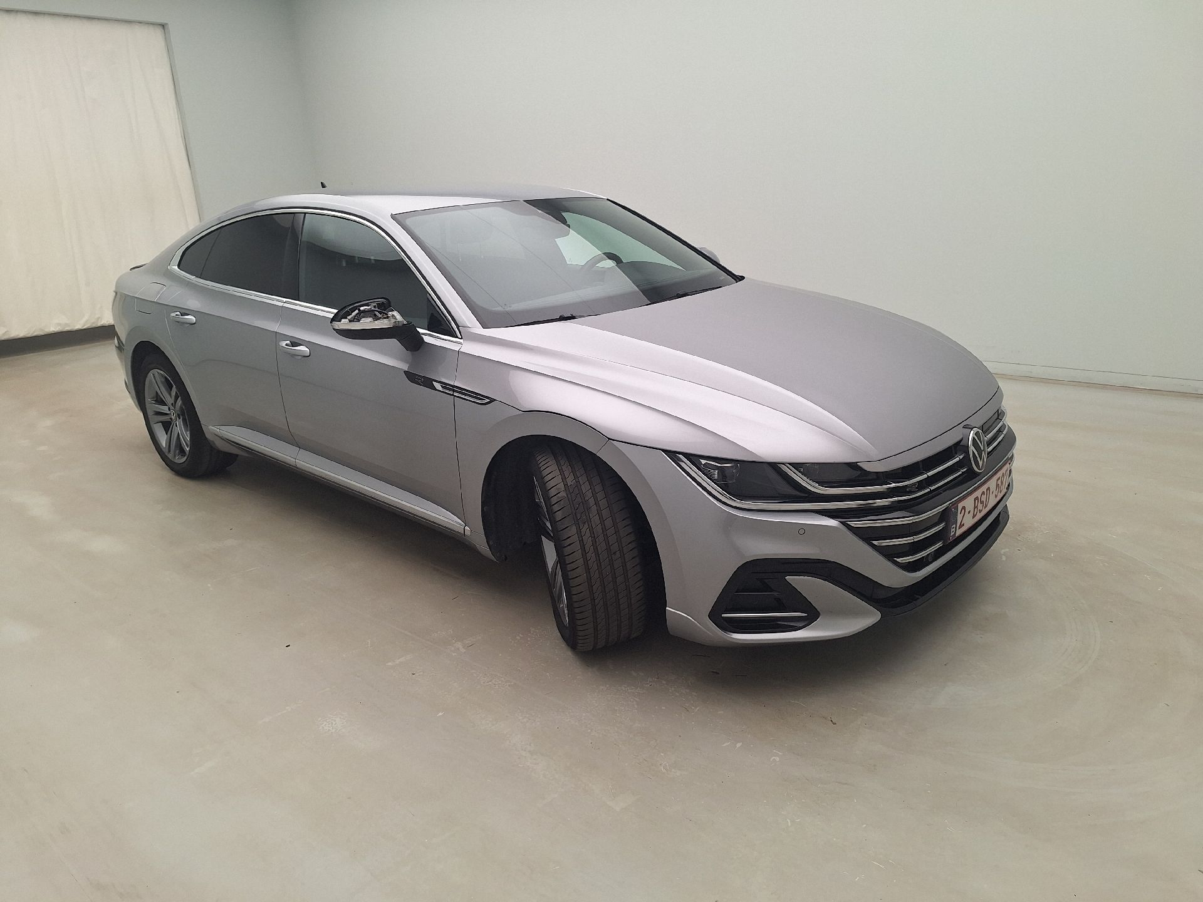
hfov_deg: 73.9
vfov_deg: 58.9
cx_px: 602
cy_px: 451
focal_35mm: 23
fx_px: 799
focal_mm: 5.54
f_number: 1.8
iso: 40
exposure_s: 1/101
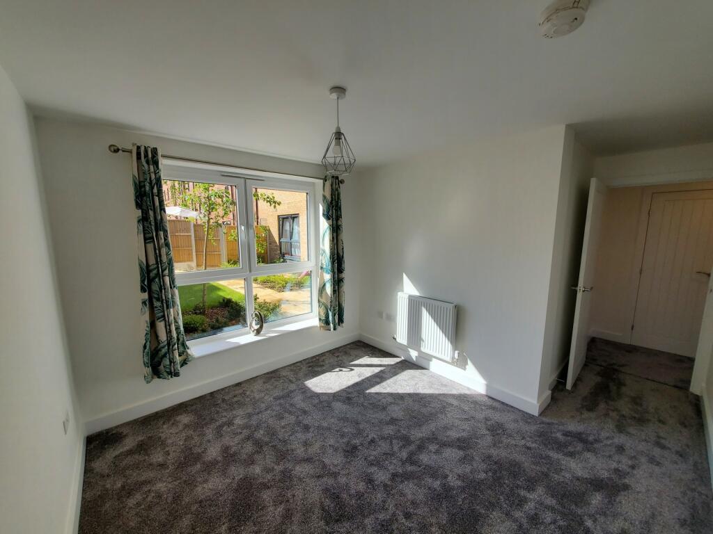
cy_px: 267
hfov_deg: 106.2
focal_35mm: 13
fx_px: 268
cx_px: 356
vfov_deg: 89.9
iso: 50
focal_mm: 1.8
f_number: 2.2
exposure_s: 1/376
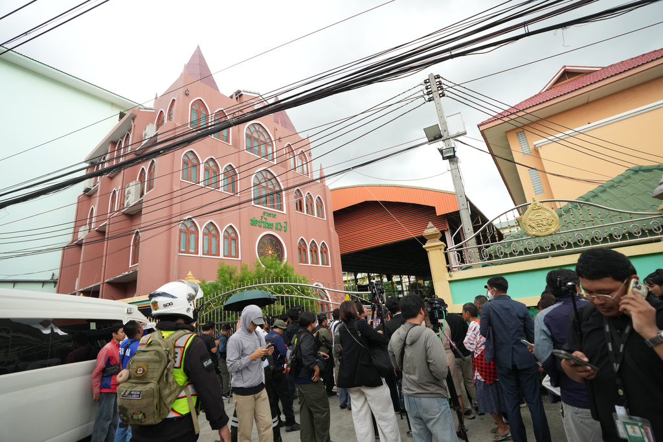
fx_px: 295
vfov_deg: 73.7
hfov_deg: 96.8
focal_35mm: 16
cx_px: 332
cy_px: 221
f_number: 4.5
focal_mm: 16
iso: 1600
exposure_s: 1/1250
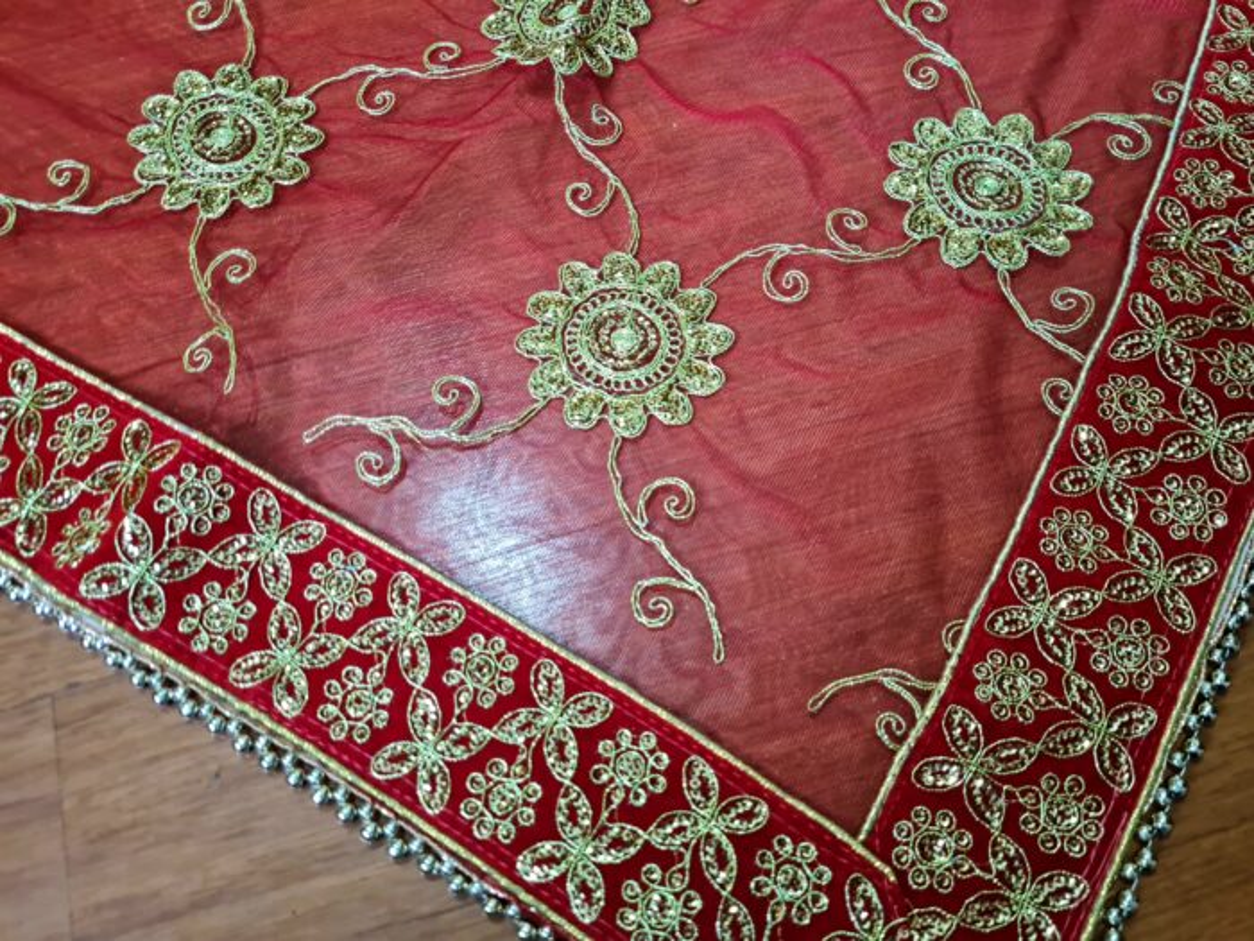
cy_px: 470
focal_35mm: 26
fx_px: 942
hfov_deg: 67.3
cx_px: 627
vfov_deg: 53.1
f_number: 1.8
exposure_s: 1/40
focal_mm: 5.4
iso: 500
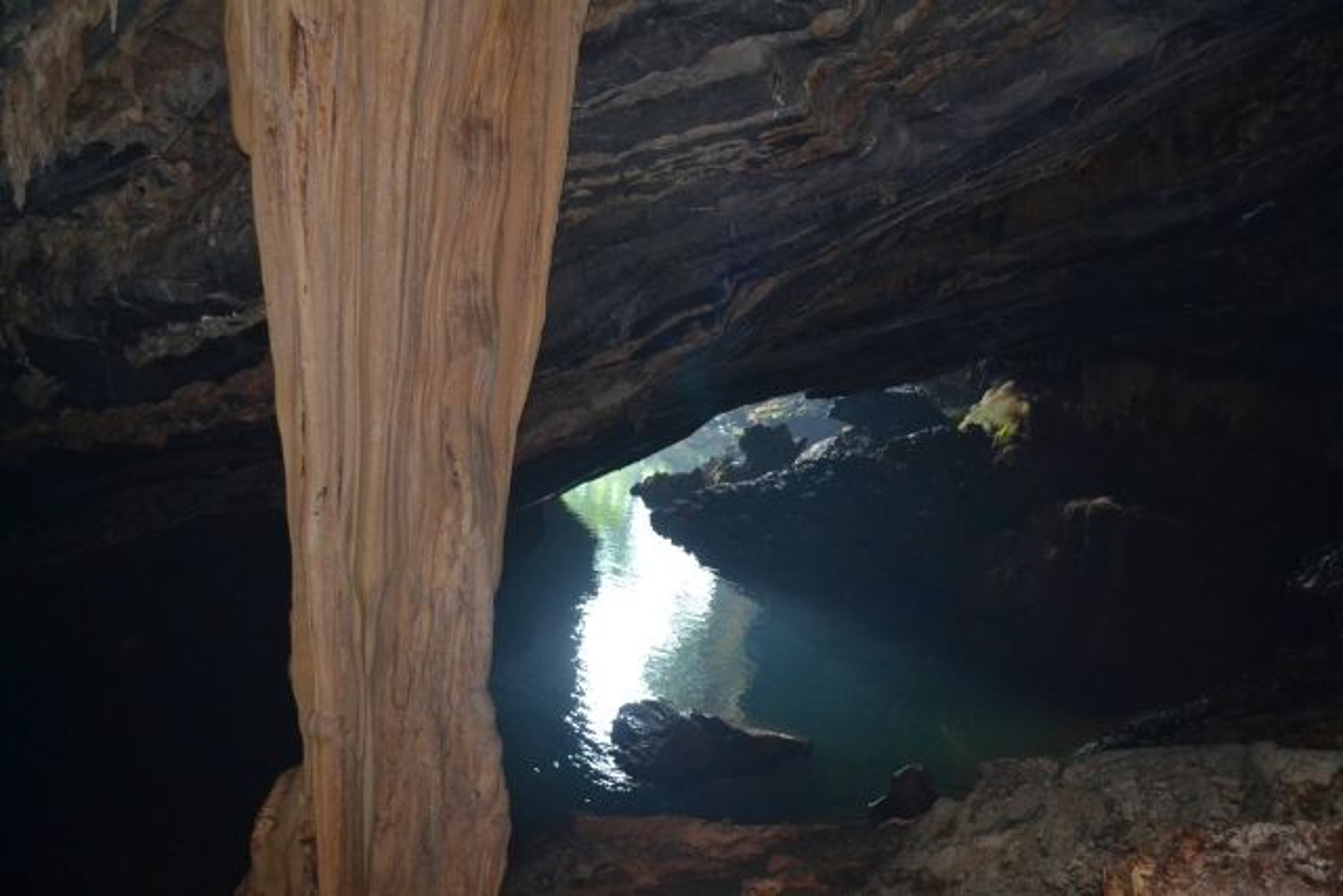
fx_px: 1343
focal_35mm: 36
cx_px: 672
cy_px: 448
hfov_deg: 53.1
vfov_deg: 36.9
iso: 1600
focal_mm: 24
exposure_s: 1/60
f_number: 4
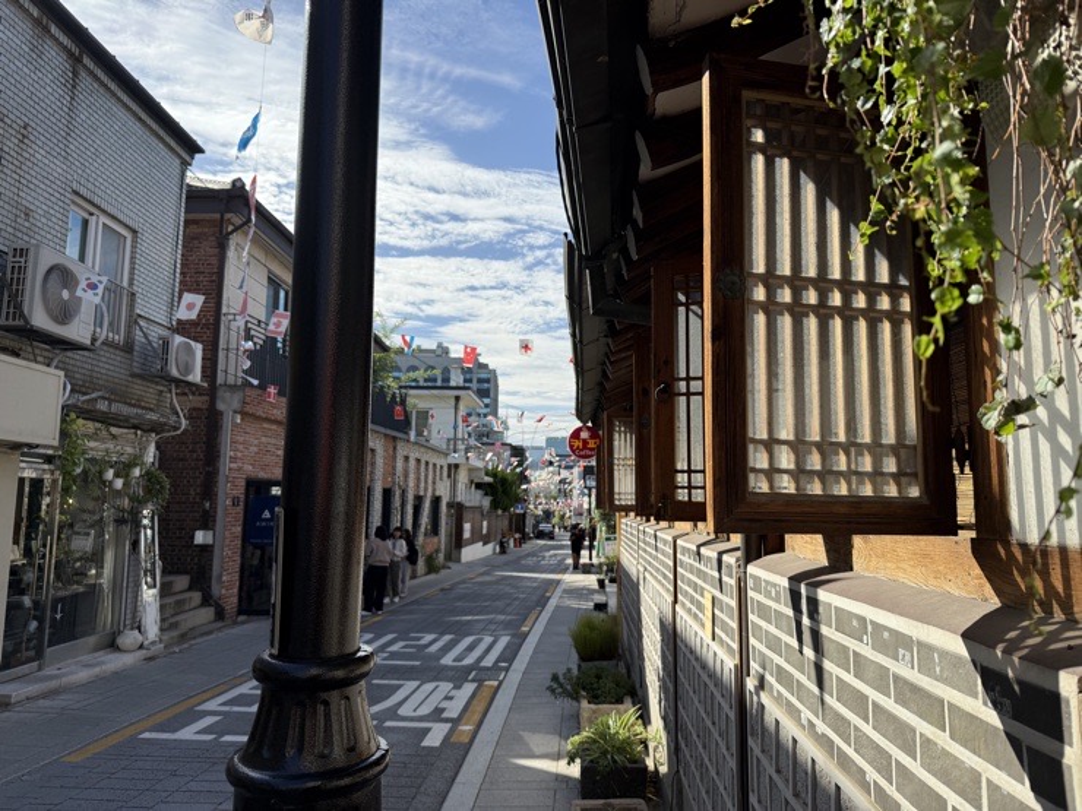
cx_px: 541
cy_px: 406
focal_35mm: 24
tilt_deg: +7.3
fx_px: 750
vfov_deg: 56.8
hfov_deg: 71.6
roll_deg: -0.6
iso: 100
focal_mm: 6.76
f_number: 1.78
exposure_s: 1/4975
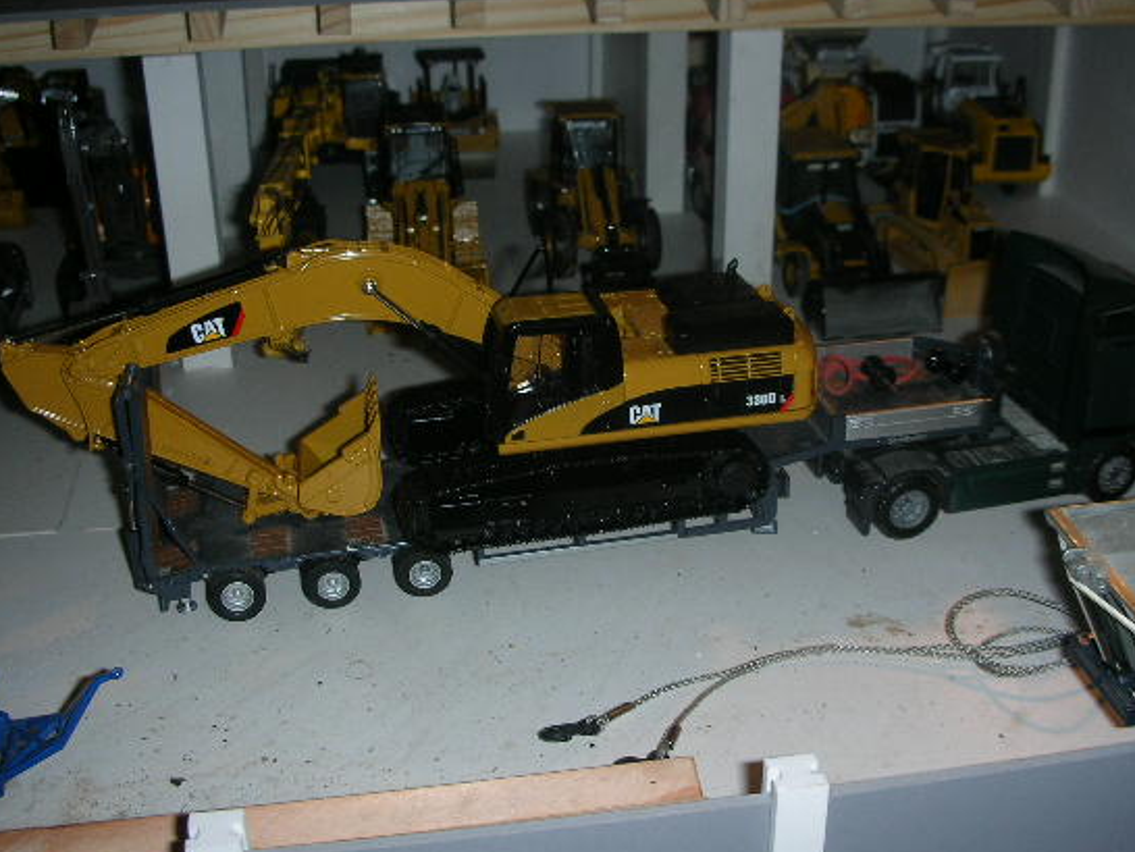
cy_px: 434
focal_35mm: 41
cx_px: 578
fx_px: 1345
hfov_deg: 45.8
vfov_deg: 35.2
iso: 50
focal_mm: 5.8
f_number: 3
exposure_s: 1/60.1
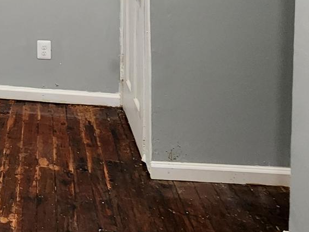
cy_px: -84
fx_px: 420
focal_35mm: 47
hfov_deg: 33.5
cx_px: -55
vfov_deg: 25.7
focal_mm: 2.2
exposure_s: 1/60
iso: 250
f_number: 2.2
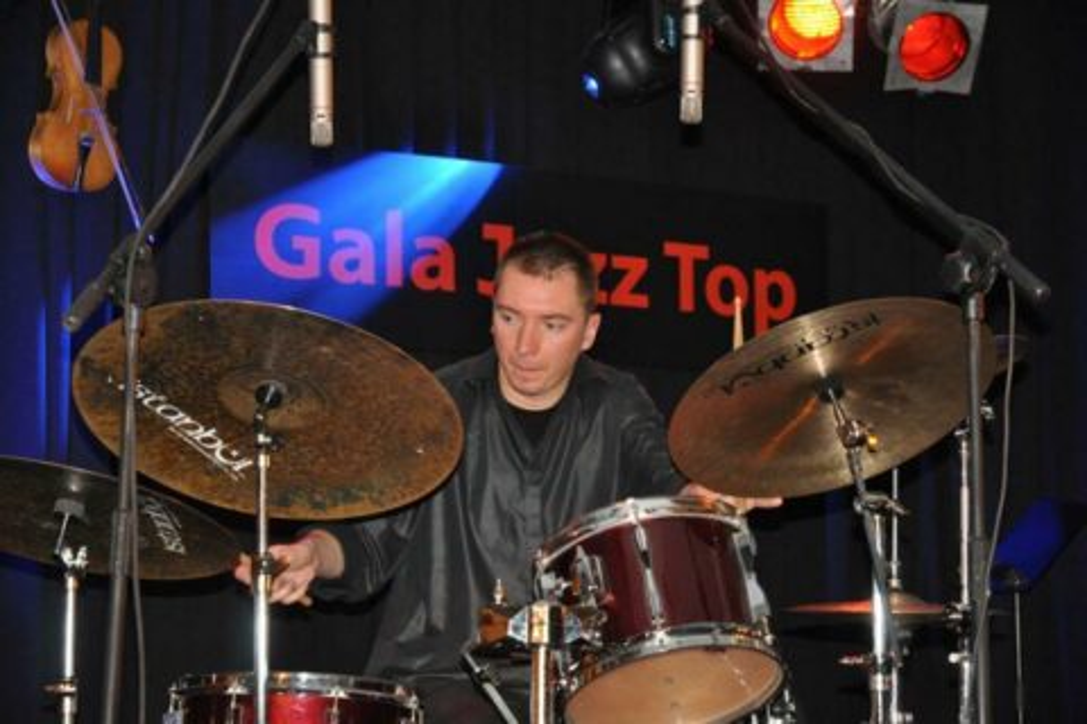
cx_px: 544
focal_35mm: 105
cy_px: 362
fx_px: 3170
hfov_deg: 19.5
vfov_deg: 13.0
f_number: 4.5
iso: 800
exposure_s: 1/60
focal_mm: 70
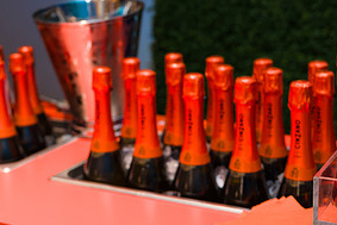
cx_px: 182
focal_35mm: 68
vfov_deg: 20.0
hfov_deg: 29.6
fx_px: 637
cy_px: 99
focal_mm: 31.5
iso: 640
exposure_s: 1/160
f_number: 3.2
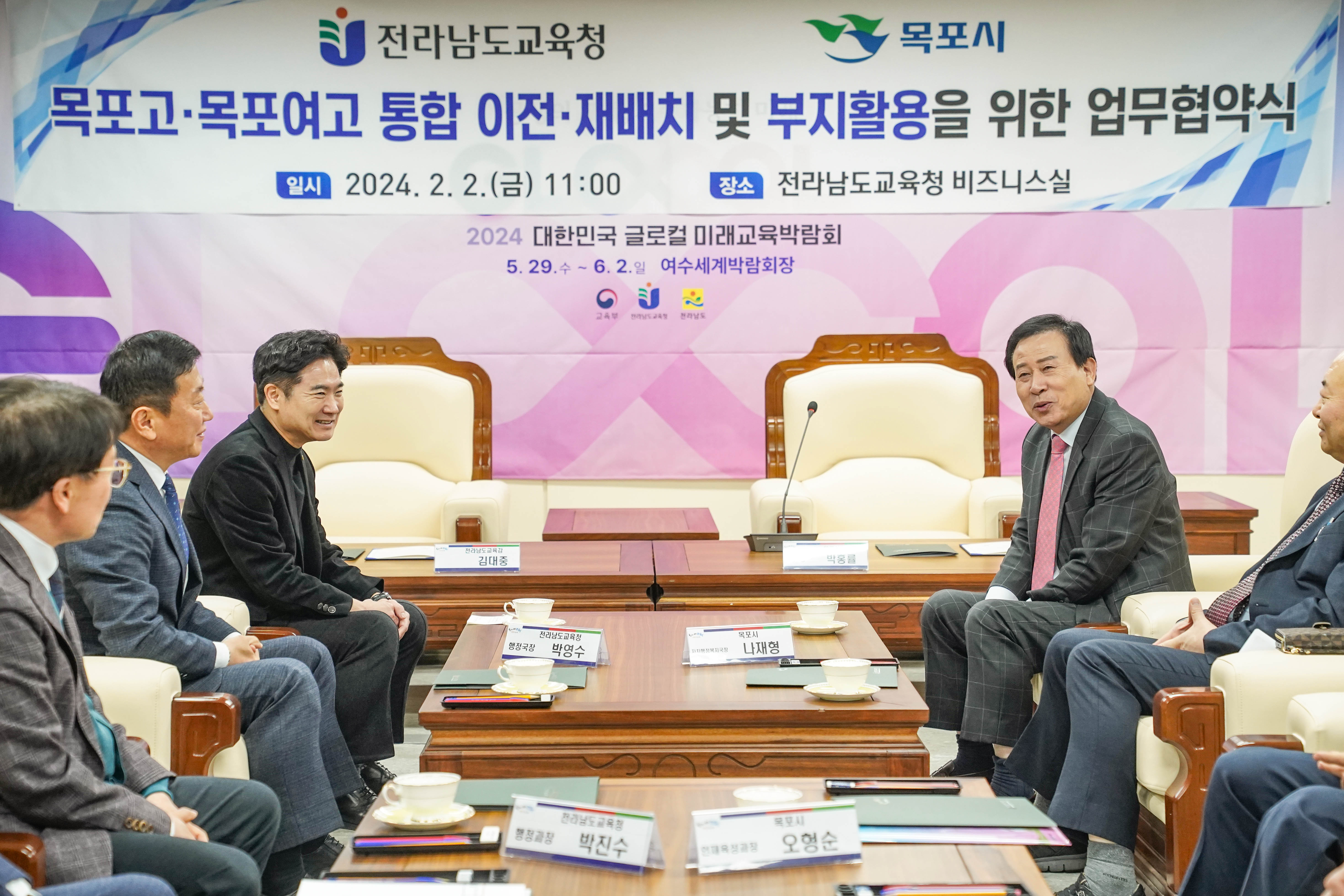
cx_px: 672
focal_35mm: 70
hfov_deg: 28.8
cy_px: 448
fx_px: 2613
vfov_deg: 19.5
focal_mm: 70
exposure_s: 1/160
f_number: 4
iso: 2500
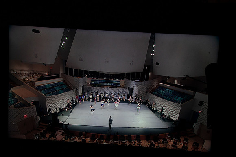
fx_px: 459
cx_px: 118
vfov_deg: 19.5
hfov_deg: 28.8
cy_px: 78
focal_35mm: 70
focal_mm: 70
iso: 3200
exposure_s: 1/100
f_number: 18
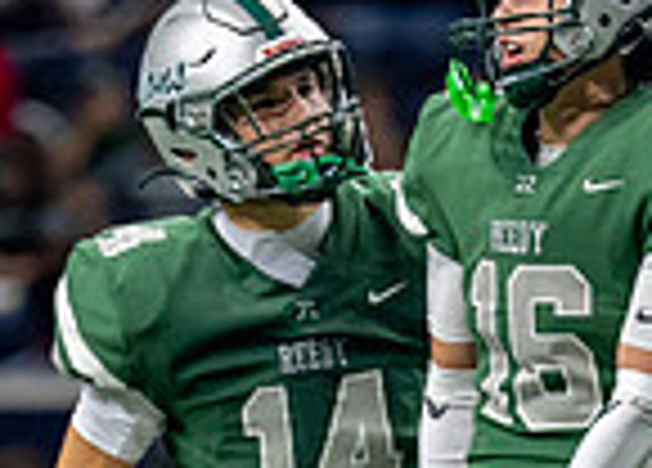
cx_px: 567
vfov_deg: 1.3
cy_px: 979
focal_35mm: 1121
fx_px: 20787
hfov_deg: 1.8
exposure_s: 1/1000
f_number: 2.8
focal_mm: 200
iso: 1600
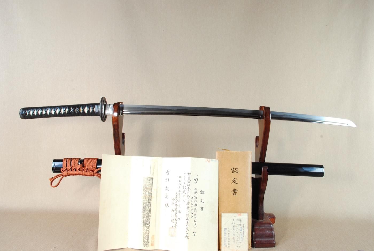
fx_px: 281
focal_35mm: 27
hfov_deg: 67.3
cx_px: 187
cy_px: 126
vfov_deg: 48.0
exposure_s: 1/2
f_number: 11
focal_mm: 18
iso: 400
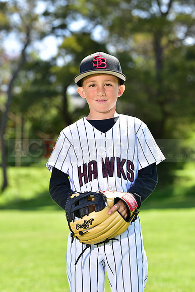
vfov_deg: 15.8
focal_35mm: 130
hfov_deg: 10.6
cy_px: 146
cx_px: 98
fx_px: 1056
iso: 160
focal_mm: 130
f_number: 5.6
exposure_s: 1/250
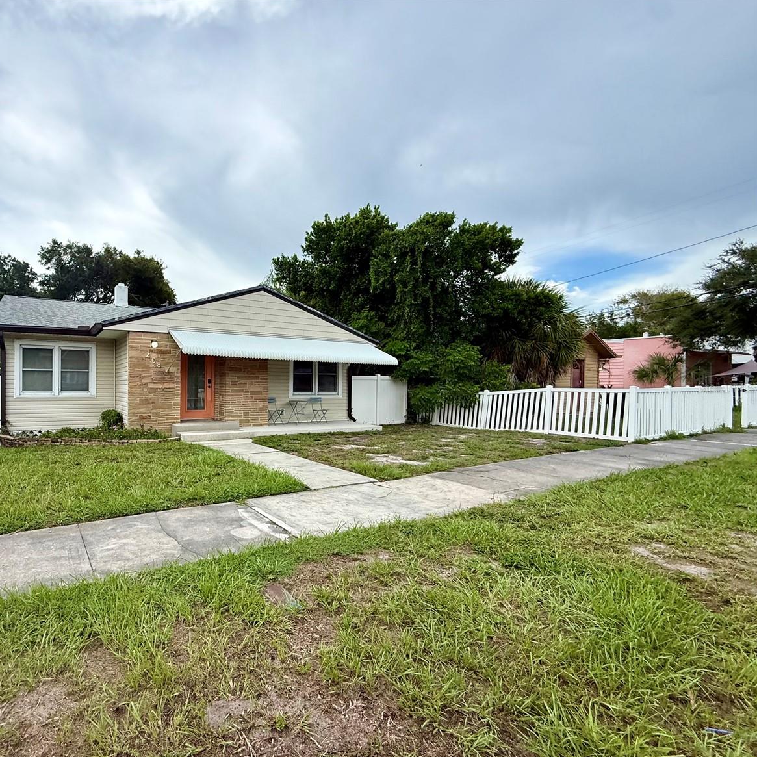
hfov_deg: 80.5
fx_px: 421
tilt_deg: +0.6
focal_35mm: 17
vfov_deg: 84.0
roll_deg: -0.7
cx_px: 239
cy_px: 387
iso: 64
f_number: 2.2
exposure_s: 1/914
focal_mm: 2.22
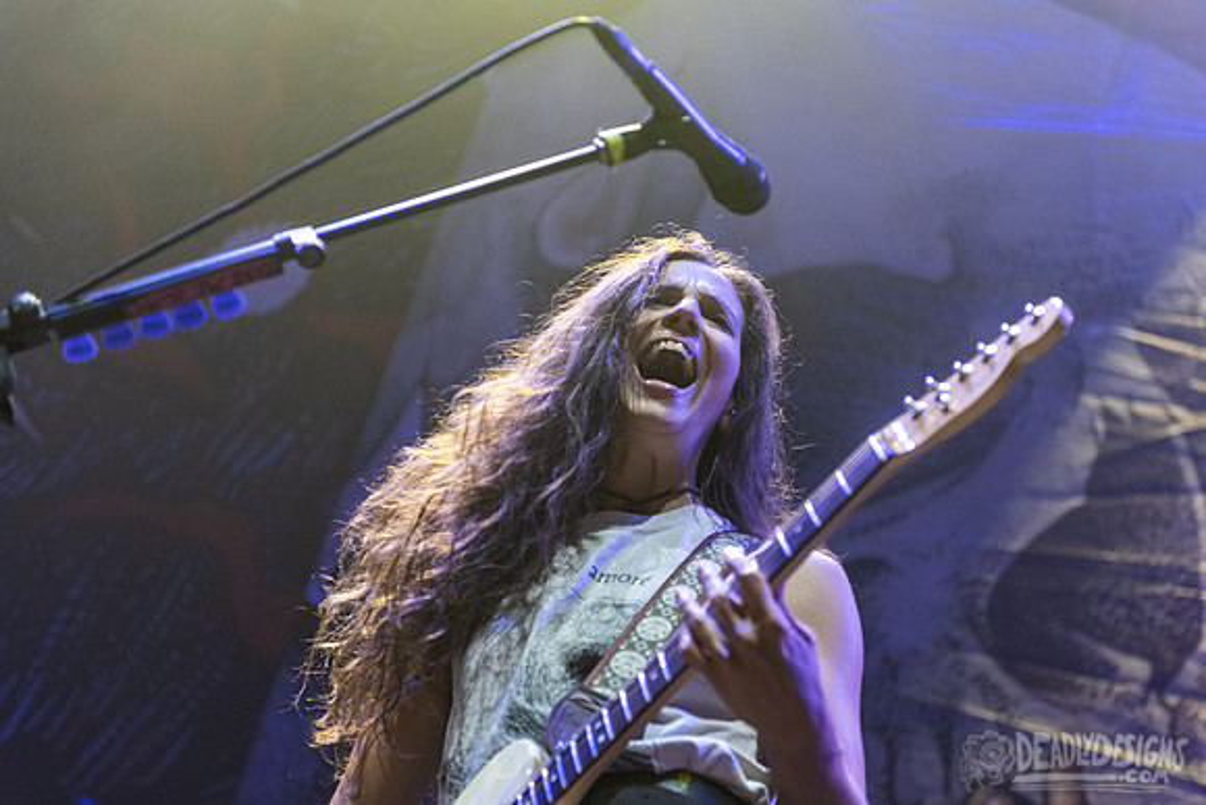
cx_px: 663
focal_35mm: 77
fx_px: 2577
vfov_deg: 17.7
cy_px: 402
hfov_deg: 26.3
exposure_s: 1/500
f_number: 3.2
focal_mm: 70
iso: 3200
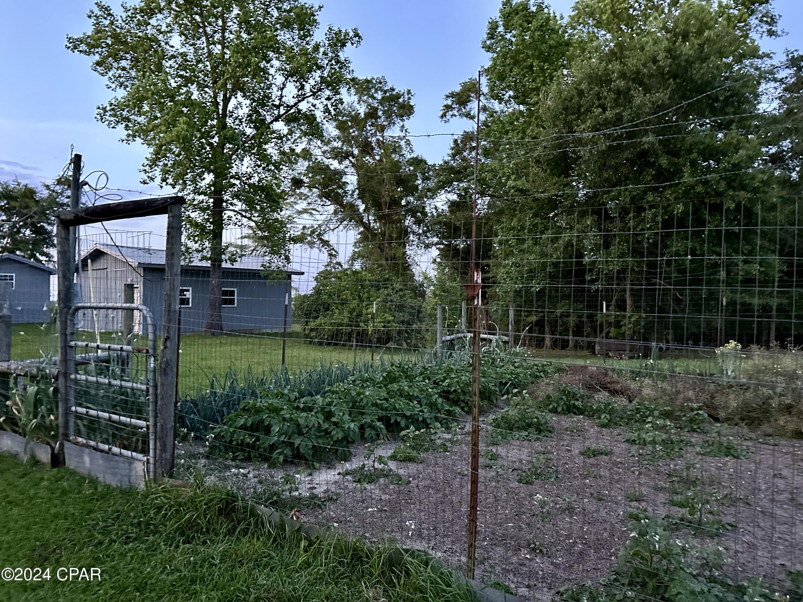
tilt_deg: +1.7
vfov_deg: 56.8
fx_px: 557
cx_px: 402
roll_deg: +0.7
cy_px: 301
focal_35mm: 24
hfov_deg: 71.6
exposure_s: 1/32
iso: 1000
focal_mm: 6.86
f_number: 1.78
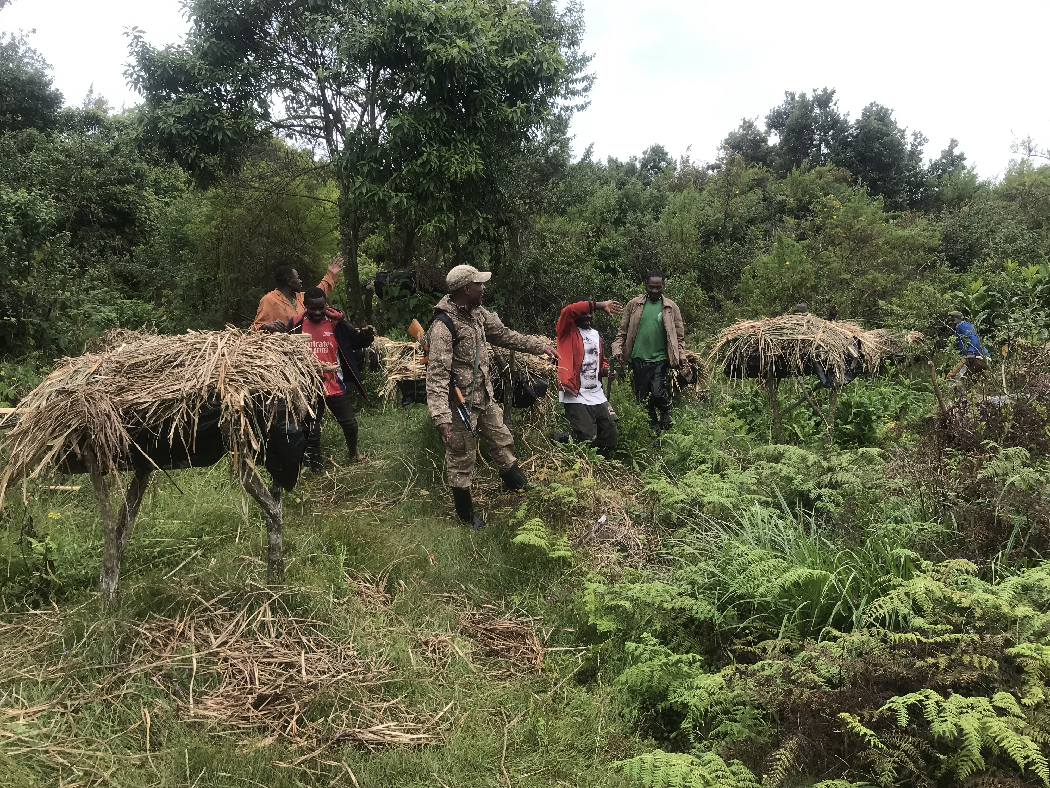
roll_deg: +3.5
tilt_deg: -6.8
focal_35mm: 28
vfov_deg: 49.7
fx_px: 849
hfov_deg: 63.4
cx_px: 525
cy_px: 394
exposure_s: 1/812
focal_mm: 3.99
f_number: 1.8
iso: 20
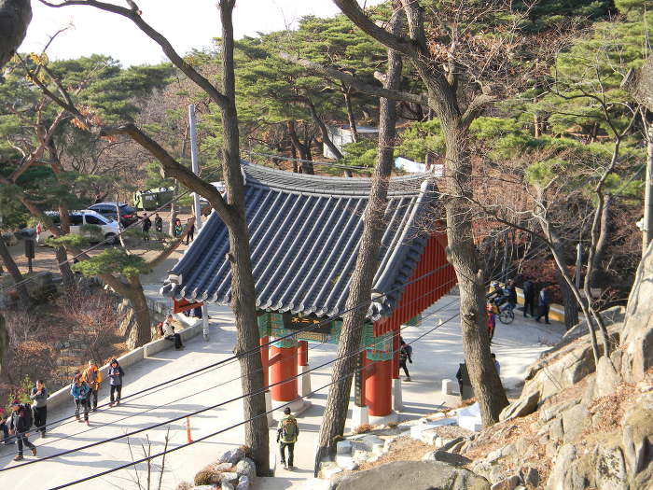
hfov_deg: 34.3
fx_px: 1056
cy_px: 245
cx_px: 326
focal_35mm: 56
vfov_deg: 26.1
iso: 80
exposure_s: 1/144
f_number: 4.1
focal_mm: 10.1
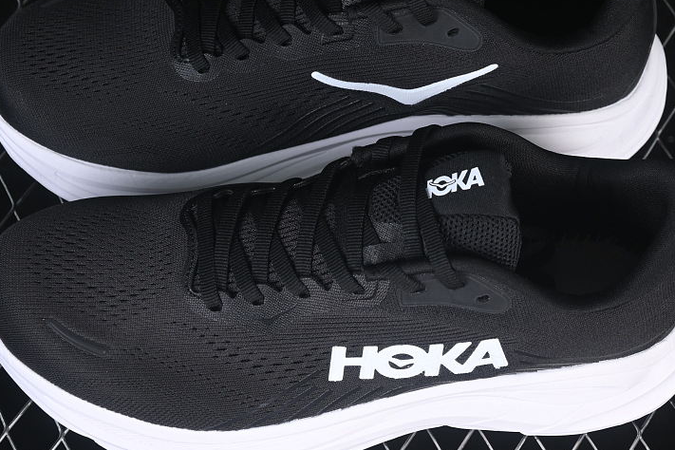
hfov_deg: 17.9
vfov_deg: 12.0
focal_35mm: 114
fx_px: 2137
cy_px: 198
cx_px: 338
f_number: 6.3
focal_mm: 50
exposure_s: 1/60
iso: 160
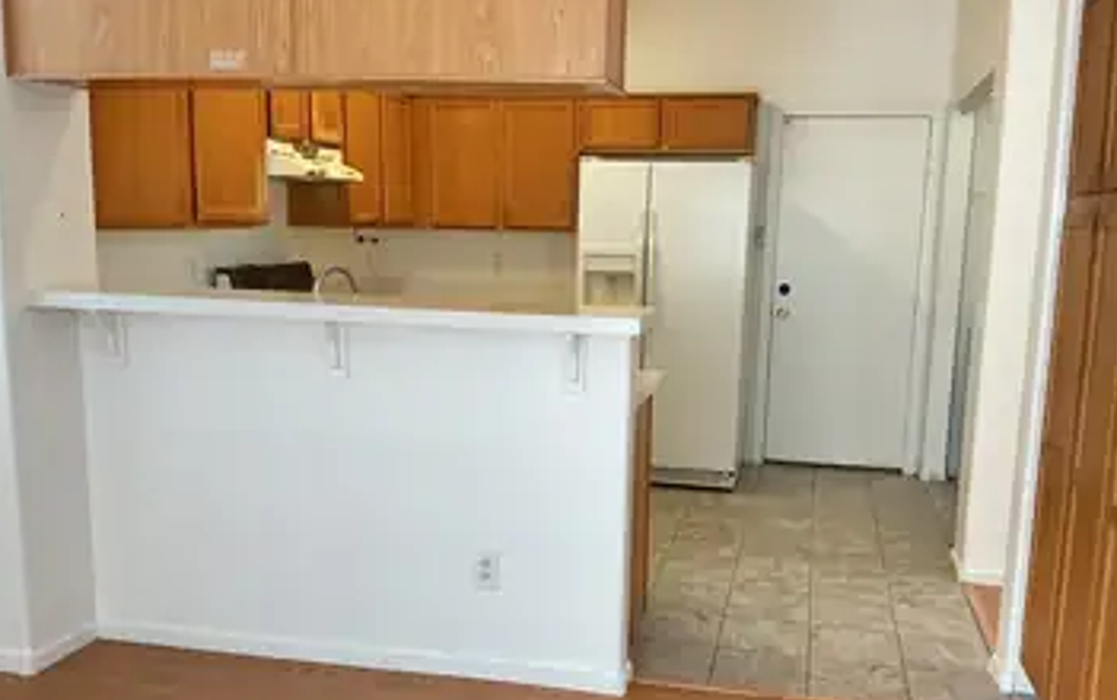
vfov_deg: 36.3
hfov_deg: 55.3
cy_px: 410
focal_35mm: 35
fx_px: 1066
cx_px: 592
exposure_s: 1/60
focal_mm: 3
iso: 160
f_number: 1.8
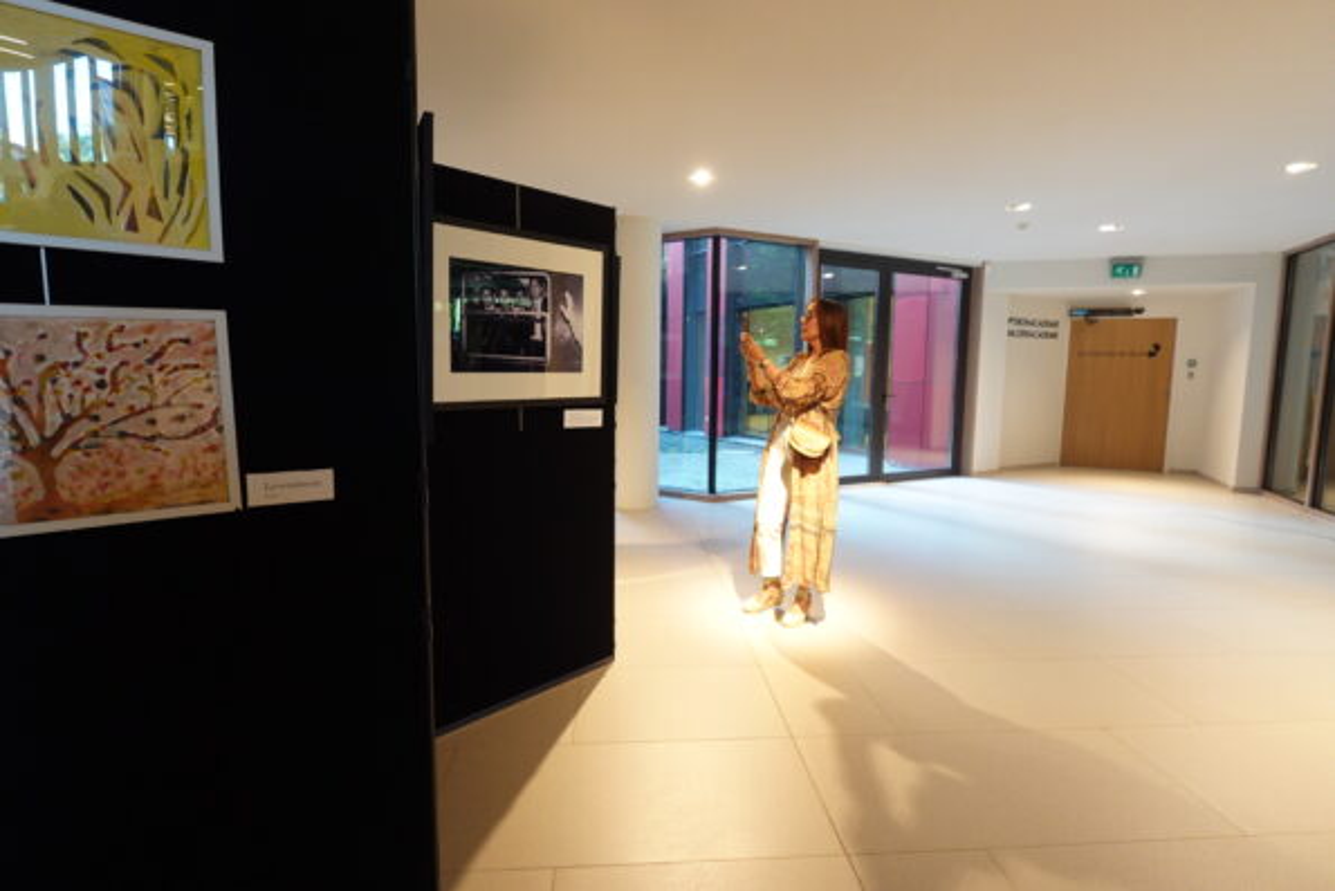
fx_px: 668
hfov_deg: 90.0
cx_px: 668
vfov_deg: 67.4
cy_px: 446
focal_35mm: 18
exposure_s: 1/80
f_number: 1.8
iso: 400
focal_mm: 6.9
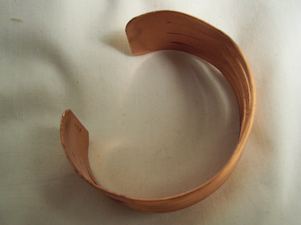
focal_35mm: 37
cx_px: 150
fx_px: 322
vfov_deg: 38.7
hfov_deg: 50.1
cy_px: 112
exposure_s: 1/90
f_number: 2.8
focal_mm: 5.6
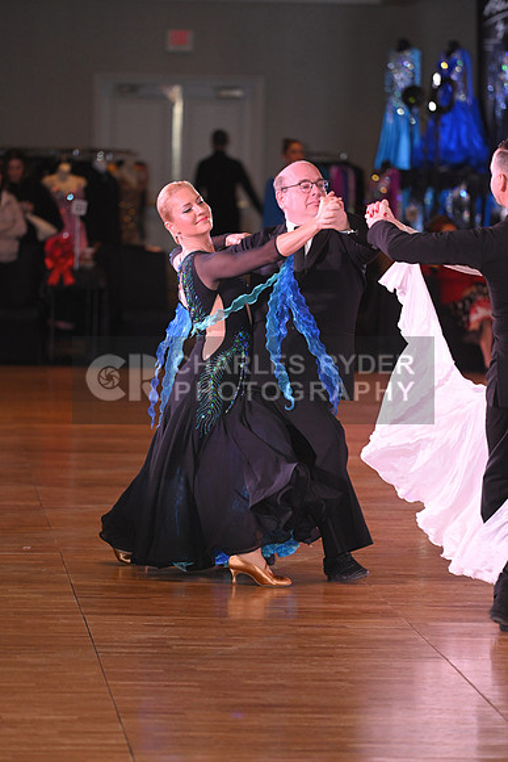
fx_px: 4230
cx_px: 254
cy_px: 381
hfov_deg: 6.9
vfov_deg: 10.3
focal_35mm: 200
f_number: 4.5
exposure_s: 1/200
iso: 2000
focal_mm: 200
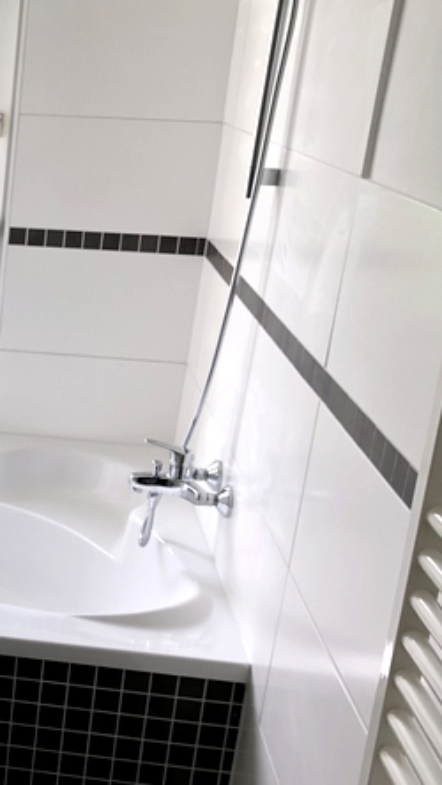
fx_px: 1145
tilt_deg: -18.2
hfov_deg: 19.5
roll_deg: -0.8
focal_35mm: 55
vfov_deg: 37.8
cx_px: -184
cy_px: 435
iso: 50
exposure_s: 1/120
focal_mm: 3.99
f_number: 1.8
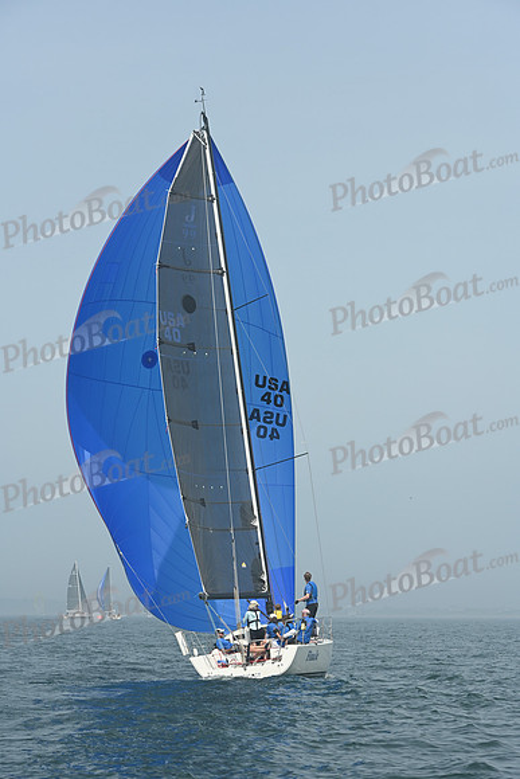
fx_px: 2122
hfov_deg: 14.0
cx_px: 260
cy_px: 390
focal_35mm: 98
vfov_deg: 20.8
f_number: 7.1
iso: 320
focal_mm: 98
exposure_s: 1/1250
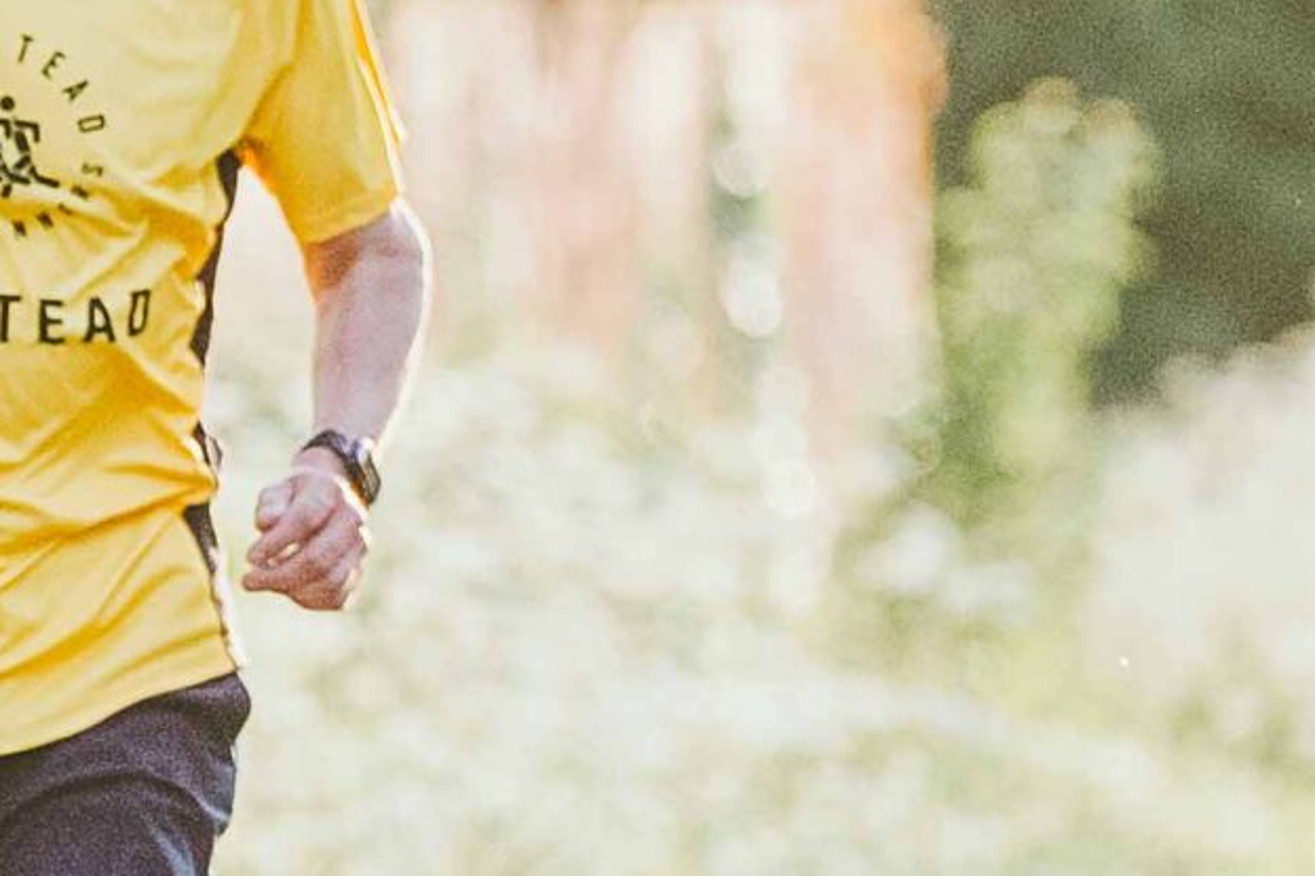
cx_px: -642
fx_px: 45024
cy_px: 482
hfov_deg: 1.7
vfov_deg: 1.1
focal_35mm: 1233
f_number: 3.5
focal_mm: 200
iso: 500
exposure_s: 1/1250
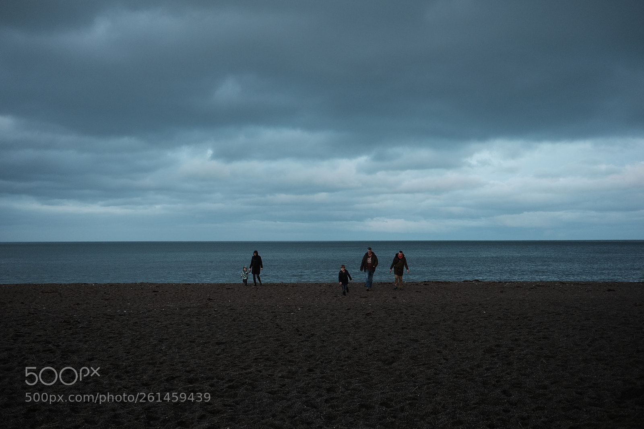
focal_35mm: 41
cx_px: 322
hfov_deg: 47.4
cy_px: 214
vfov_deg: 32.6
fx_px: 733
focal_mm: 27
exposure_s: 1/60
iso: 320
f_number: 2.8
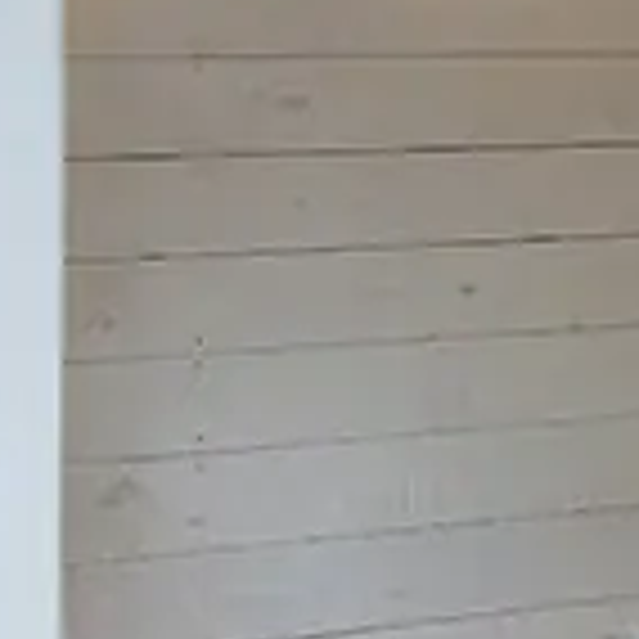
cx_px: 2169
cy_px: 4
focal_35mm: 146
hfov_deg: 8.8
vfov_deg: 11.8
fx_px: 3049
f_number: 13
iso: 100
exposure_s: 1/1.25
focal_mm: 19
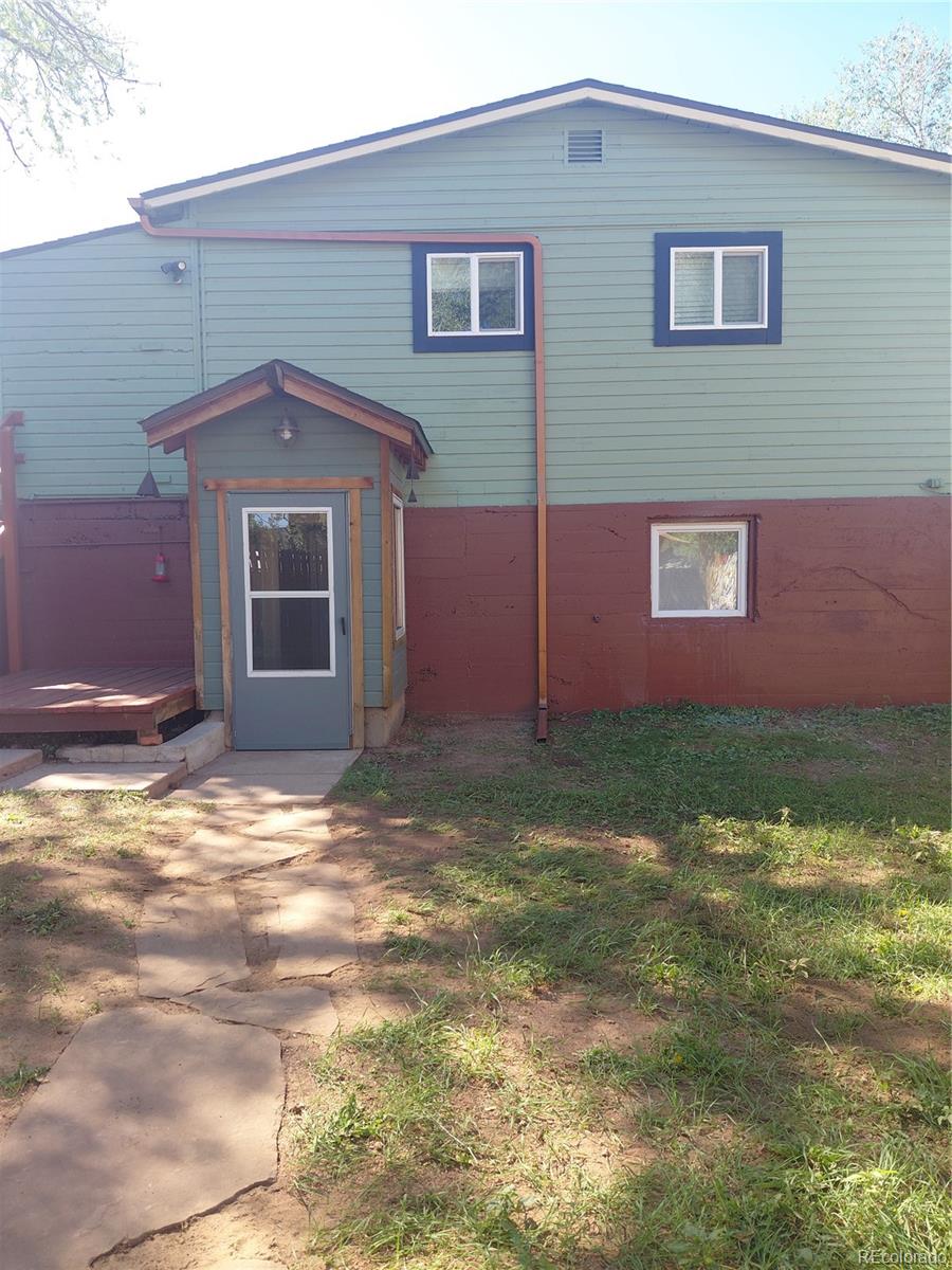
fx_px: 917
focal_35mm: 25
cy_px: 635
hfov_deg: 54.9
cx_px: 476
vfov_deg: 69.4
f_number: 1.8
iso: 50
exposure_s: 1/320
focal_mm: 4.69
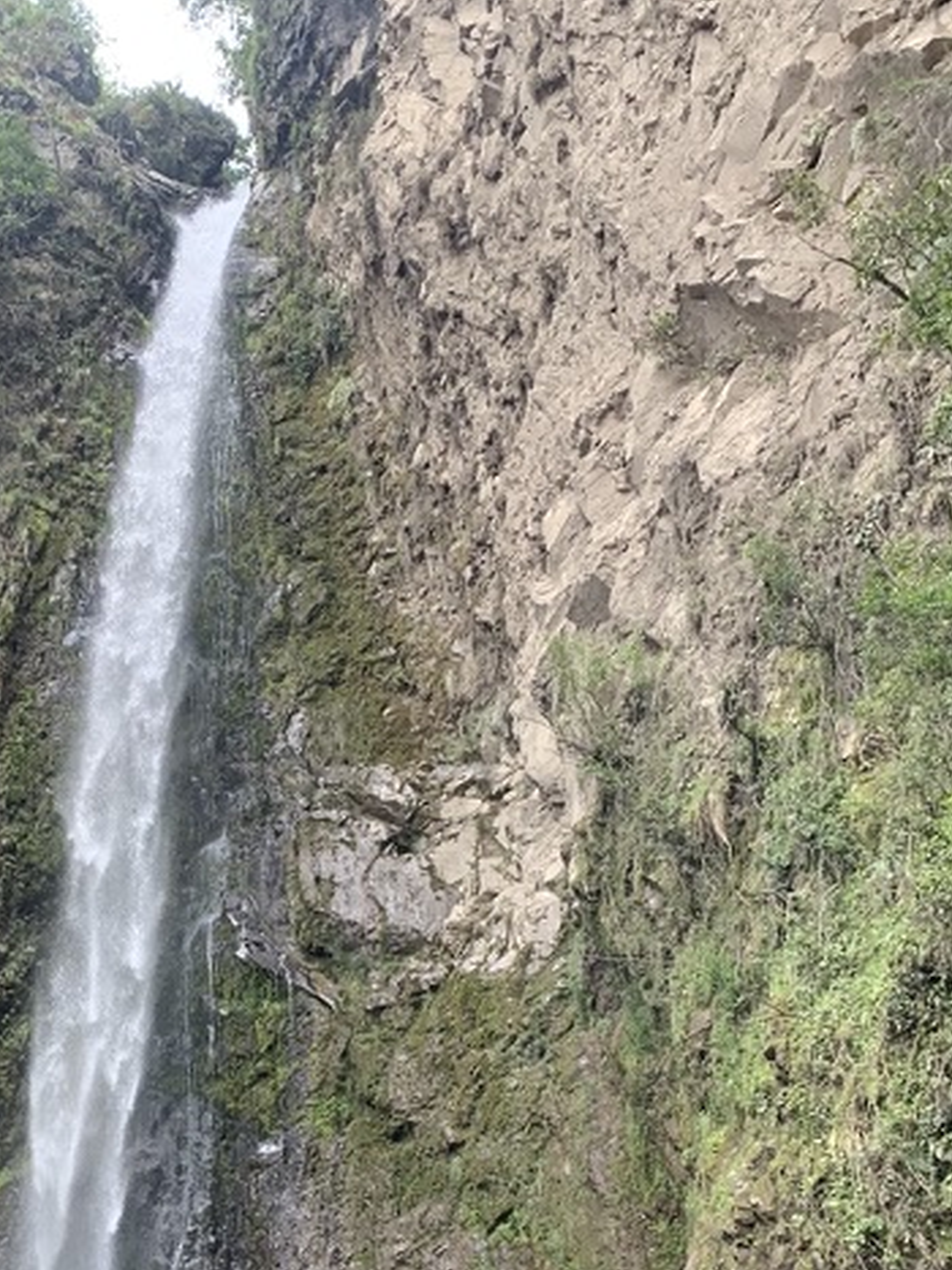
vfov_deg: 32.3
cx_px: 98
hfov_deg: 24.9
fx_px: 2091
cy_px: 1123
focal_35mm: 57
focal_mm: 4.25
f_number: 1.8
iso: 40
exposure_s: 1/122
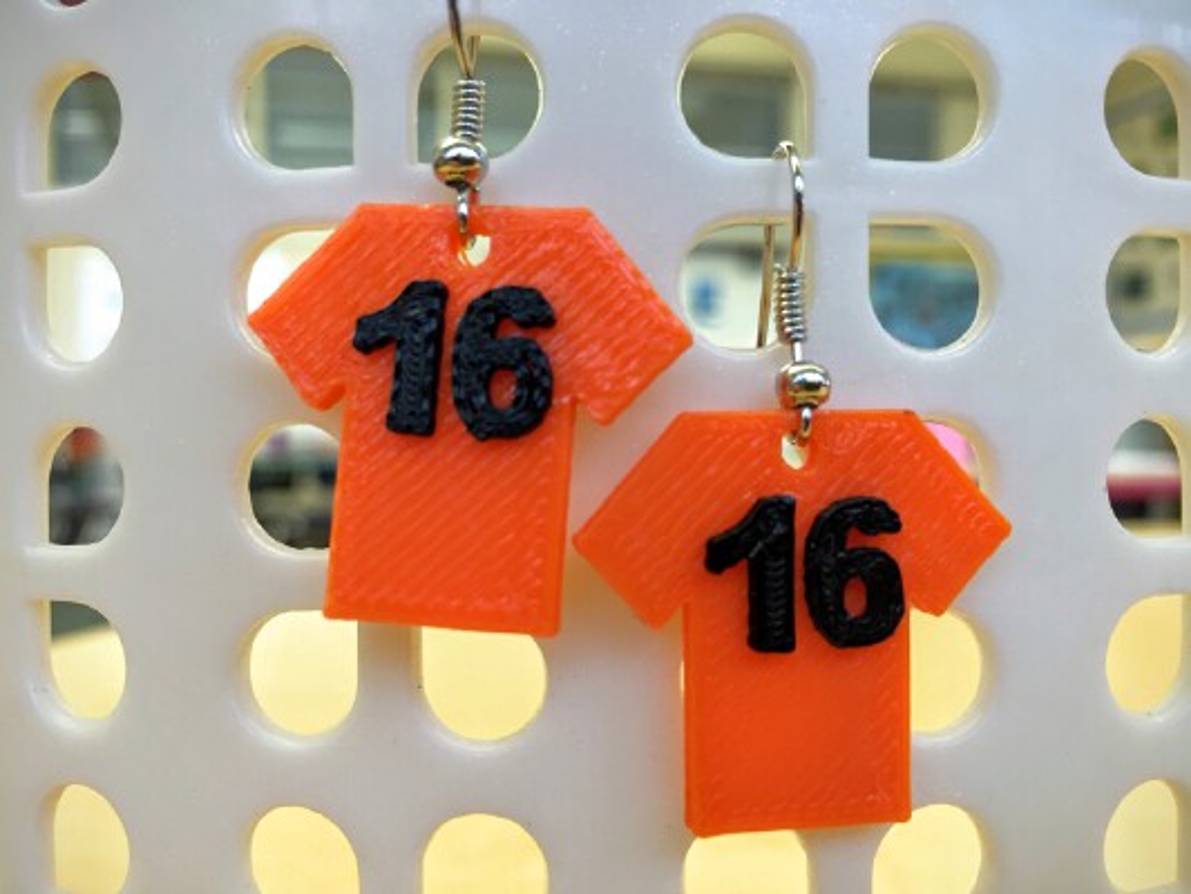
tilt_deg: -0.2
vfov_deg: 48.2
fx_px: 998
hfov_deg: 61.6
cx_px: 596
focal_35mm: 29
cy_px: 447
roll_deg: -0.3
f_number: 2.2
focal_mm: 4.15
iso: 100
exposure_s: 1/30
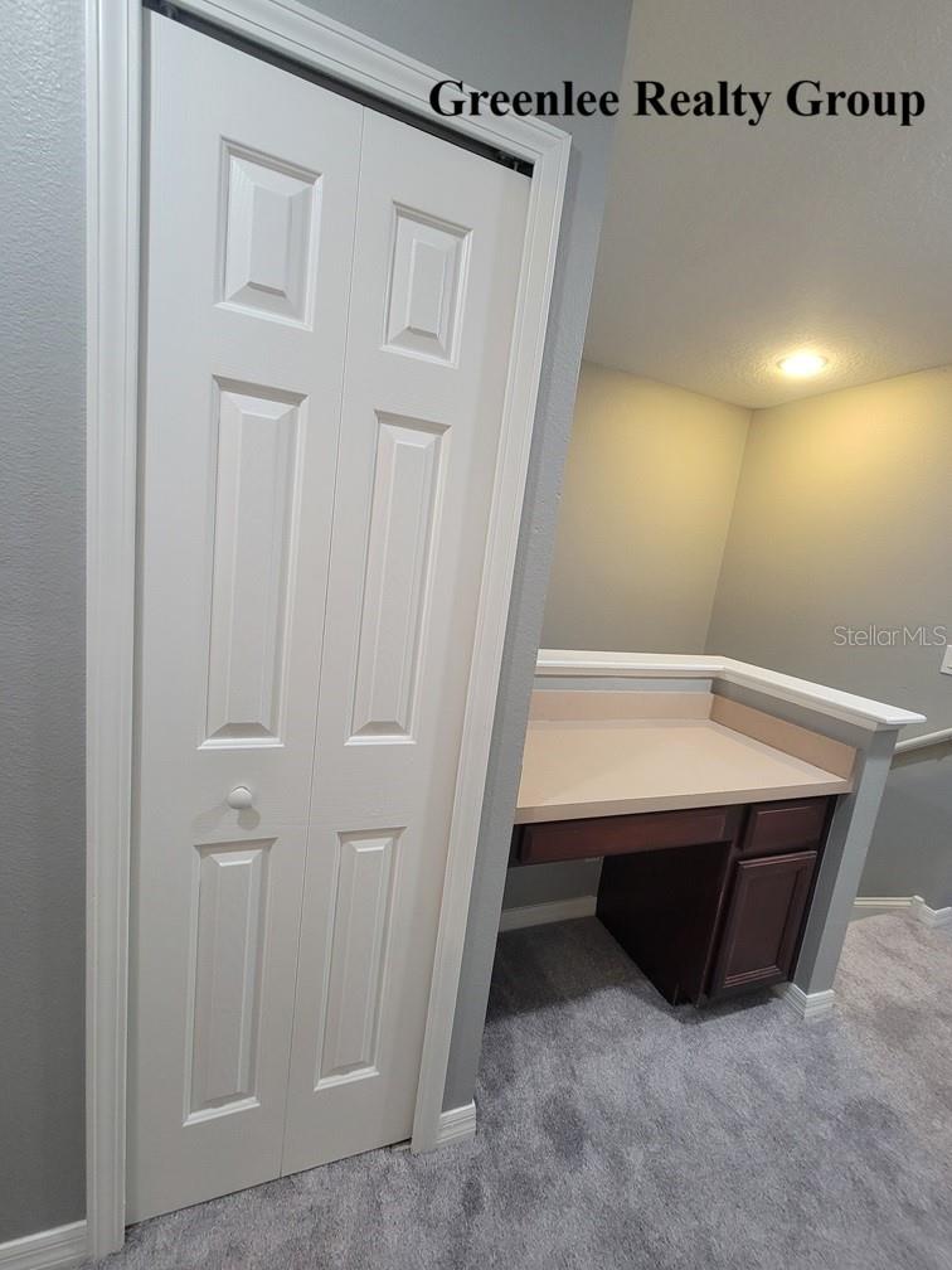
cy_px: 635
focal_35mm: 13
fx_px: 477
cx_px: 476
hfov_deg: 89.9
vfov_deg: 106.2
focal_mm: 2.2
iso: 320
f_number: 2.2
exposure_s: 1/60
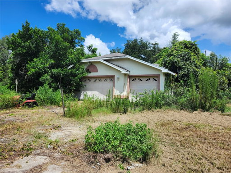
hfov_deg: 73.9
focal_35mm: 23
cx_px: 116
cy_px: 86
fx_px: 153
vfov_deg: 58.9
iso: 25
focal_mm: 5.54
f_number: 1.8
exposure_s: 1/1709
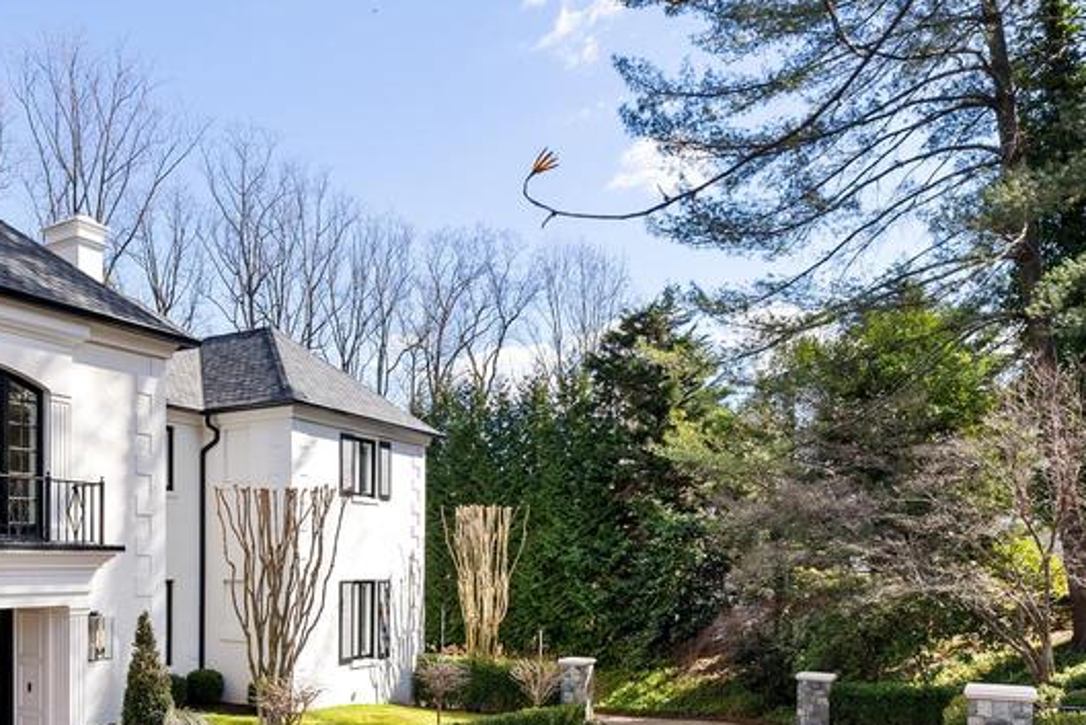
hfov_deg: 58.5
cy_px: 552
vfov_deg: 41.0
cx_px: 335
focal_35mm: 31
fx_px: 935
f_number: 7.1
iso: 200
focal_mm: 16
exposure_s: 1/320
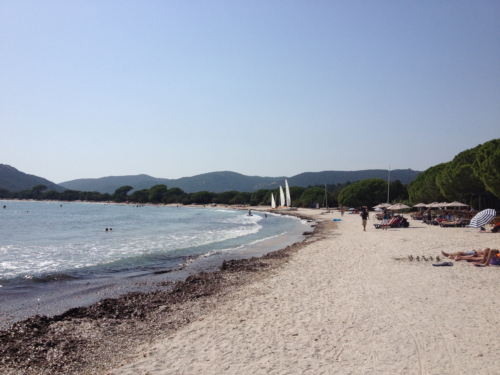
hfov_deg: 52.6
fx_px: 506
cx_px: 250
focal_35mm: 35
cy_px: 188
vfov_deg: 40.7
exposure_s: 1/3953
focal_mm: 4.28
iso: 64
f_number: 2.4
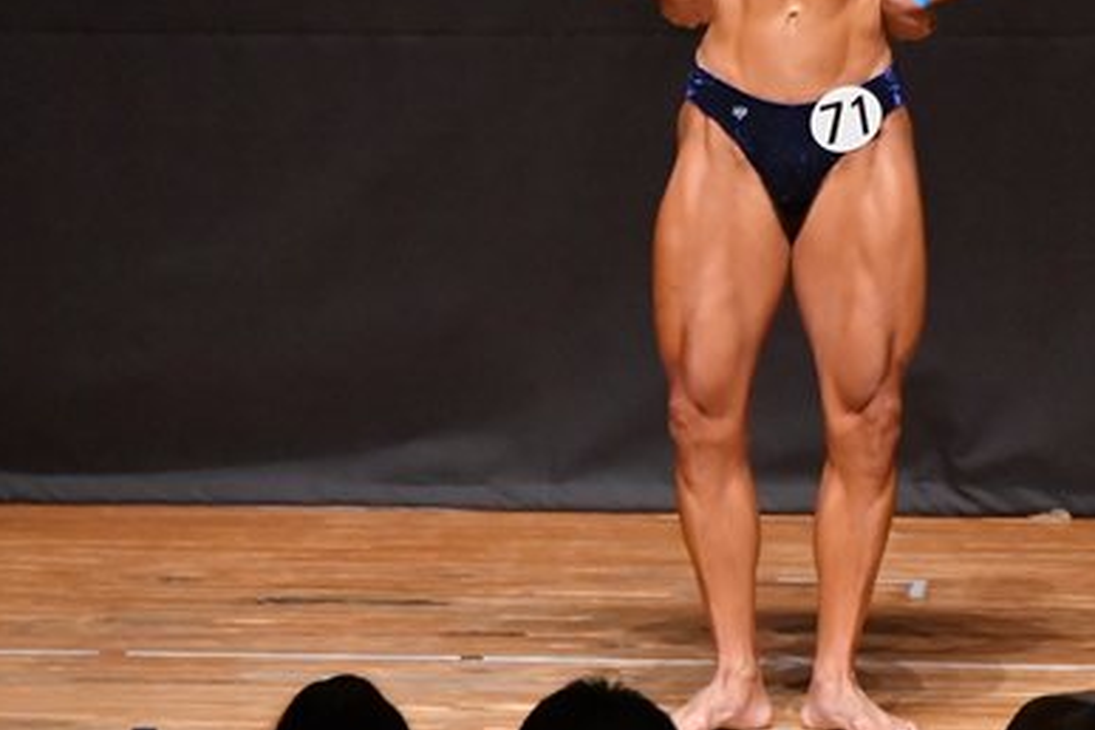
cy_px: 156
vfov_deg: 2.5
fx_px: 16454
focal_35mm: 541
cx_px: 765
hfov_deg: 3.8
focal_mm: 180
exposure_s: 1/400
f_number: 5.6
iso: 10000
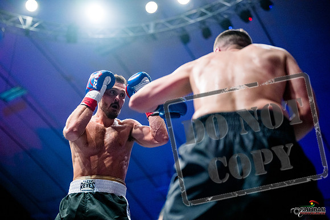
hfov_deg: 39.6
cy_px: 110
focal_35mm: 50
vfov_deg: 27.0
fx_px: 458
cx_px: 165
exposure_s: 1/1600
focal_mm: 50
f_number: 1.4
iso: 6400
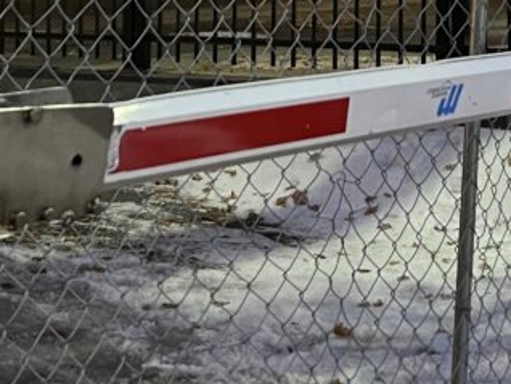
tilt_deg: +6.2
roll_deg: -0.3
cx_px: 236
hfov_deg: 20.0
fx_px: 1448
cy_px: -132
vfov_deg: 14.4
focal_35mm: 98
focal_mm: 5.7
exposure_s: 1/30
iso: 640
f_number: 1.5
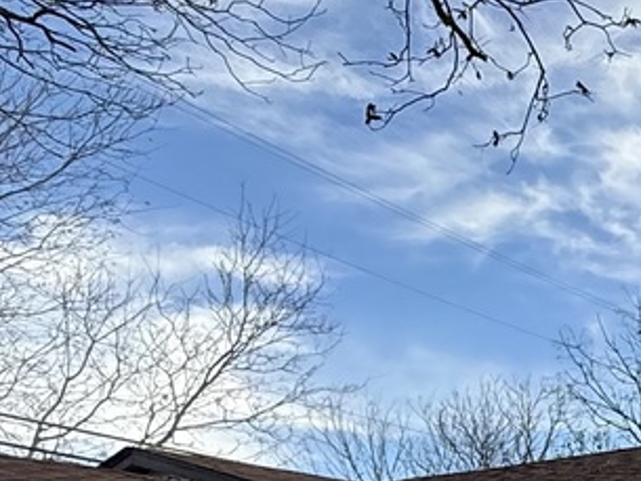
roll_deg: +4.2
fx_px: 1223
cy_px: 548
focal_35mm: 66
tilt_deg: +6.8
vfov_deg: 21.0
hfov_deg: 22.8
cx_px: 1009
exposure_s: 1/638
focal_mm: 2.22
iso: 50
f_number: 2.2
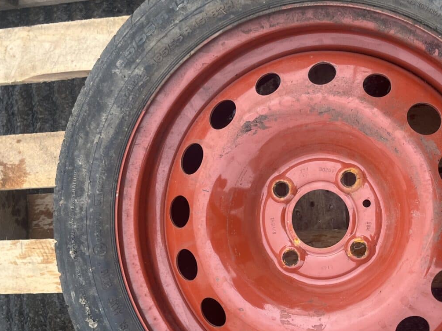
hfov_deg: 35.8
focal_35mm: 53
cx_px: 300
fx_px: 677
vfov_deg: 27.4
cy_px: 209
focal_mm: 5.1
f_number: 1.6
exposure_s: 1/343
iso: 50
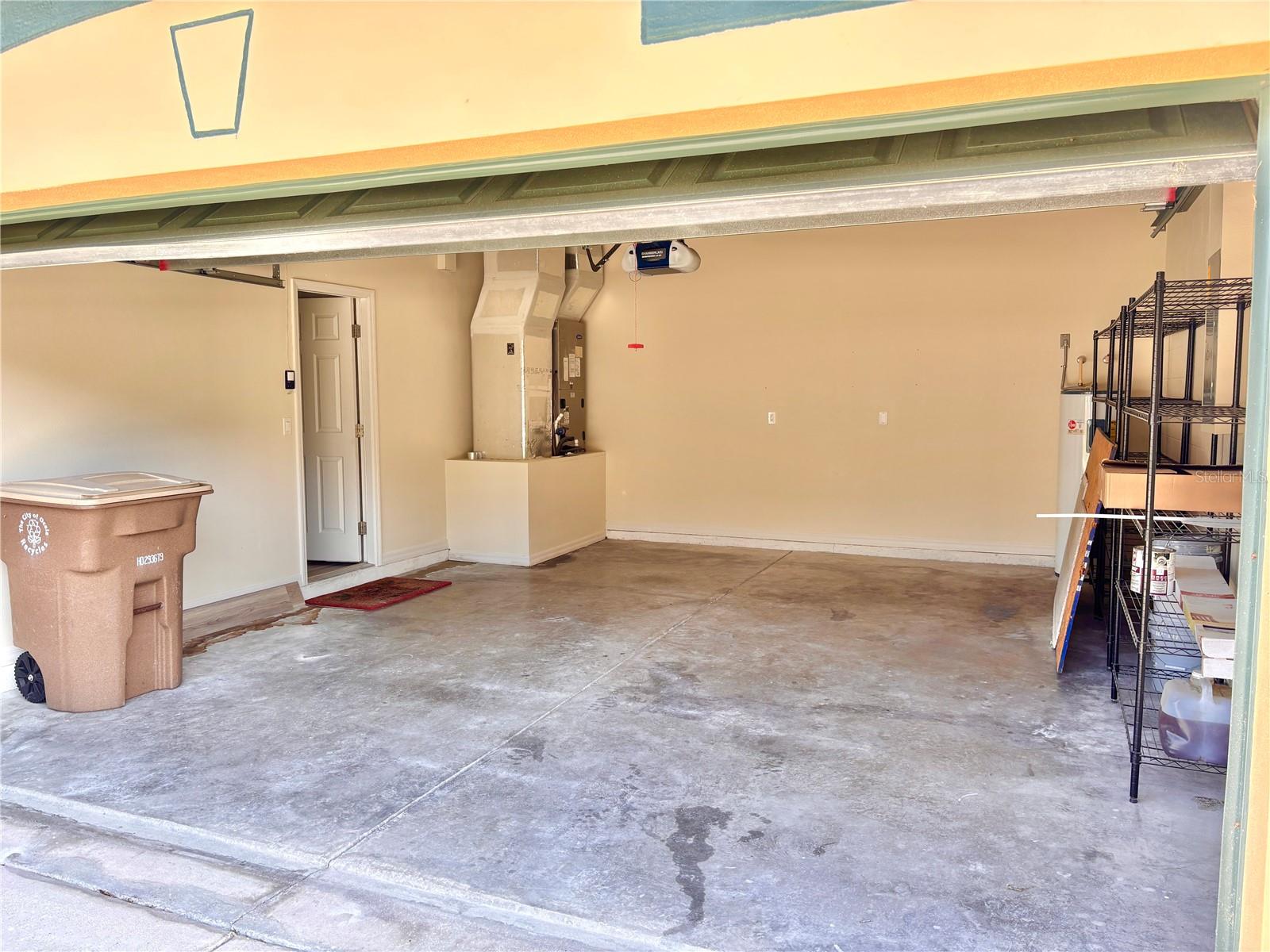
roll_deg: +0.2
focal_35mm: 26
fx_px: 954
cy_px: 476
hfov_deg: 67.3
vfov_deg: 53.1
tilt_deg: -5.1
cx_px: 635
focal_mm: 5.96
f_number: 1.6
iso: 40
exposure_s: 1/205
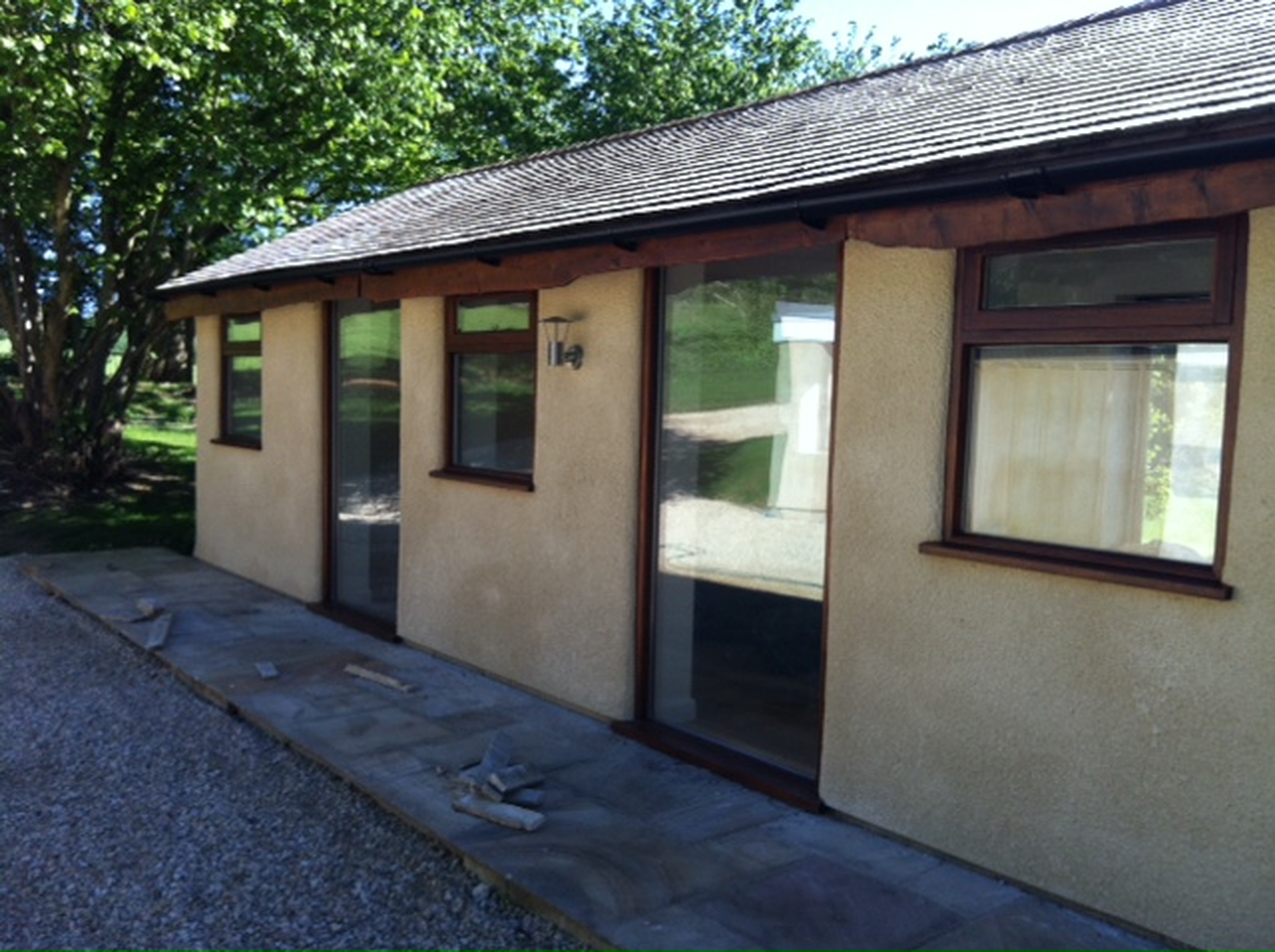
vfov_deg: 40.6
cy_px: 476
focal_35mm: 35
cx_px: 638
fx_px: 1287
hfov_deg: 52.7
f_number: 2.8
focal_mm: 3.85
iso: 80
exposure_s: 1/299
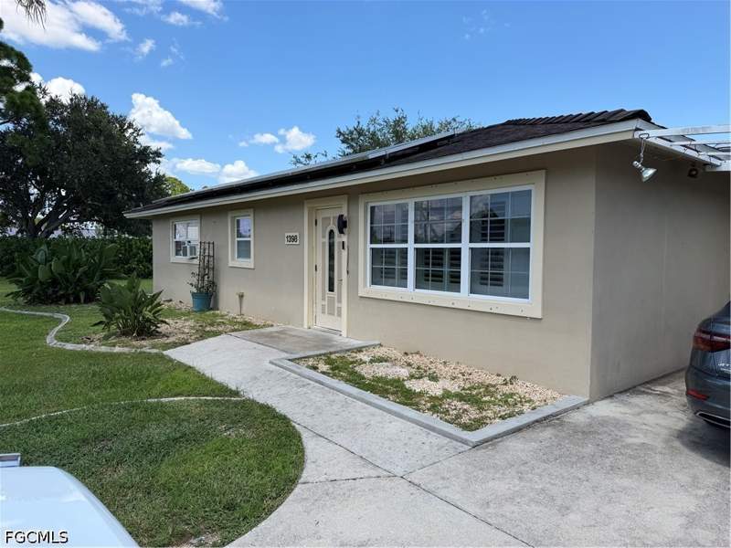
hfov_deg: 71.6
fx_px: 507
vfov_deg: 56.8
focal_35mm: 24
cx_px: 366
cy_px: 274
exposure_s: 1/3145
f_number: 1.78
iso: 80
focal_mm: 6.76
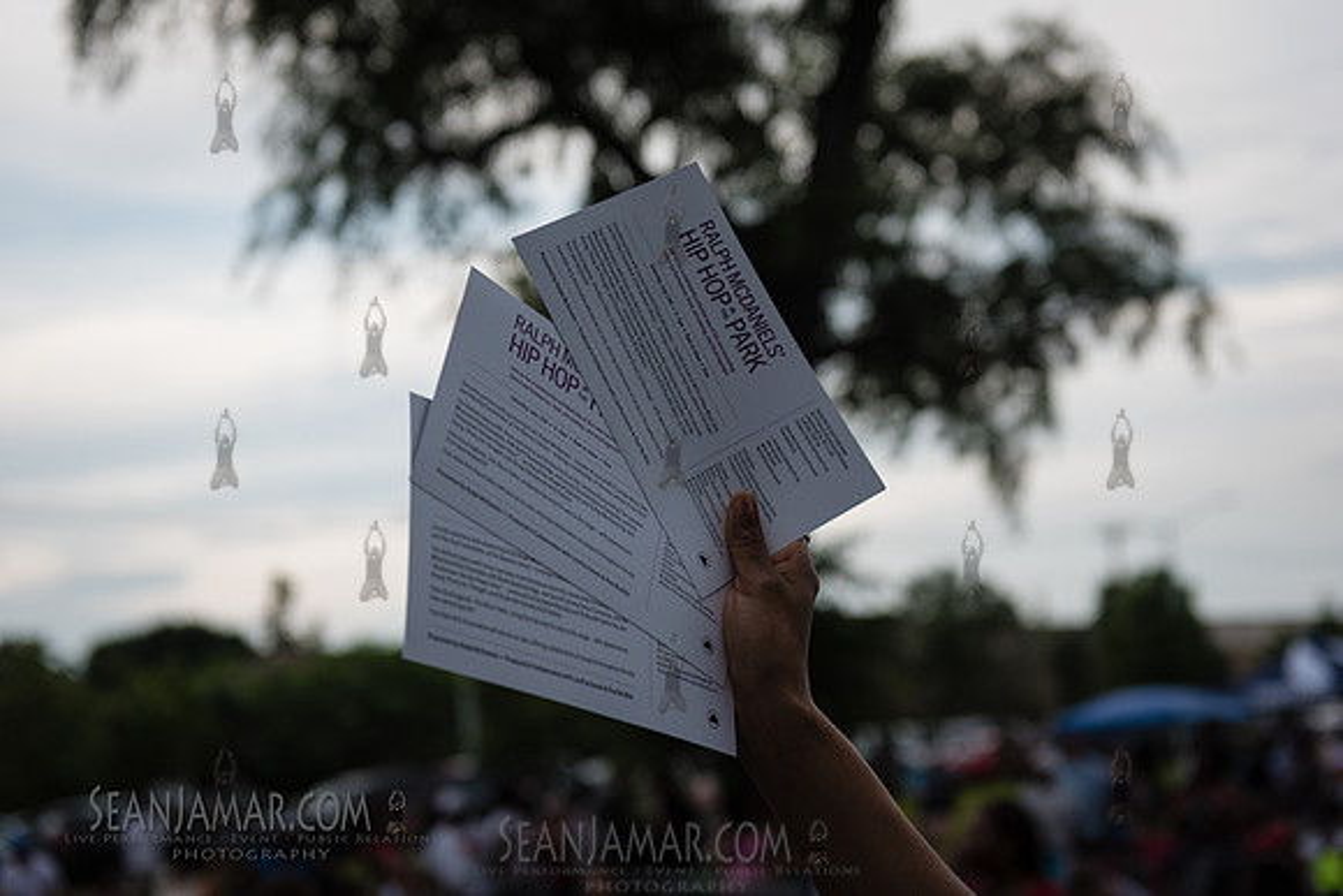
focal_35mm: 52
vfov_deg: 26.0
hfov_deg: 38.2
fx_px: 1940
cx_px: 672
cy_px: 448
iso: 800
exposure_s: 1/2000
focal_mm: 52
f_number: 3.5
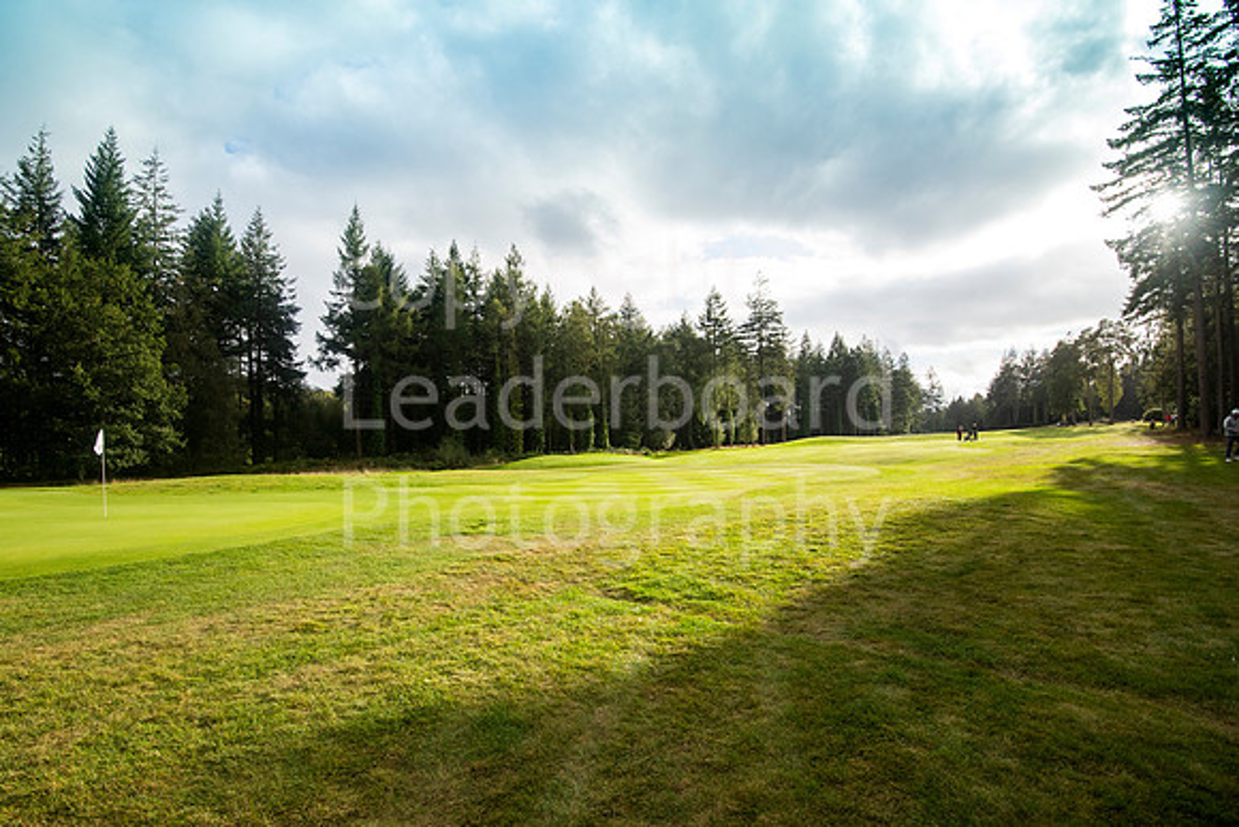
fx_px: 577
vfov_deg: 71.2
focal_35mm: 17
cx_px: 590
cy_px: 433
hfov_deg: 94.0
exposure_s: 1/1250
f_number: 6.3
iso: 500
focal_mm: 16
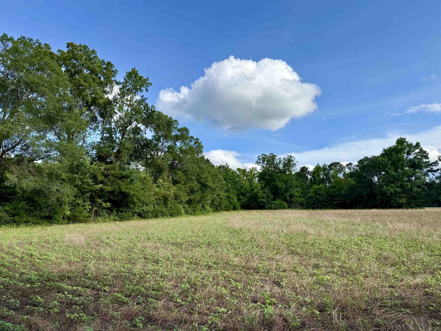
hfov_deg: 71.6
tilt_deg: +9.0
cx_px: 220
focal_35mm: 24
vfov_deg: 56.8
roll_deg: +0.7
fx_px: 306
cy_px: 166
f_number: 1.78
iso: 80
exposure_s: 1/3584
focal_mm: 6.76
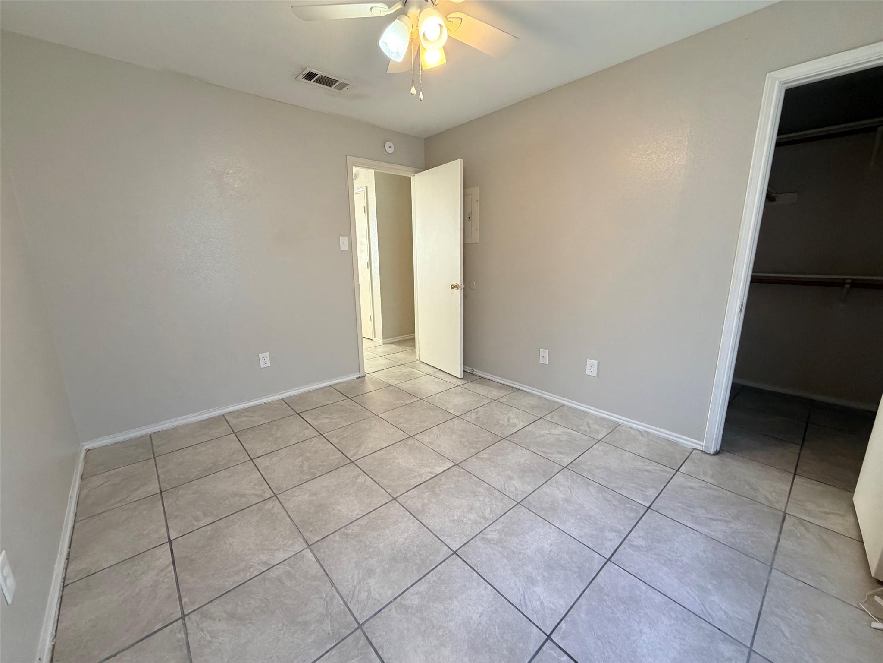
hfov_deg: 102.1
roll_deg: +0.7
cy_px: 332
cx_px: 442
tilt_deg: -12.8
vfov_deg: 85.7
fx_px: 357
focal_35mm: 14
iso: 250
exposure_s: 1/120
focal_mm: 2.22
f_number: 2.2
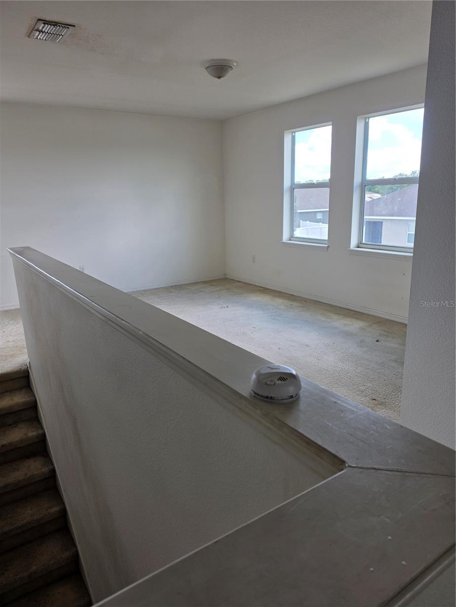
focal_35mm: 23
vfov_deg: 73.9
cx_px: 228
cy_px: 304
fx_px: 404
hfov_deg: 58.9
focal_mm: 6.5
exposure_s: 1/180
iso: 25
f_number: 1.4
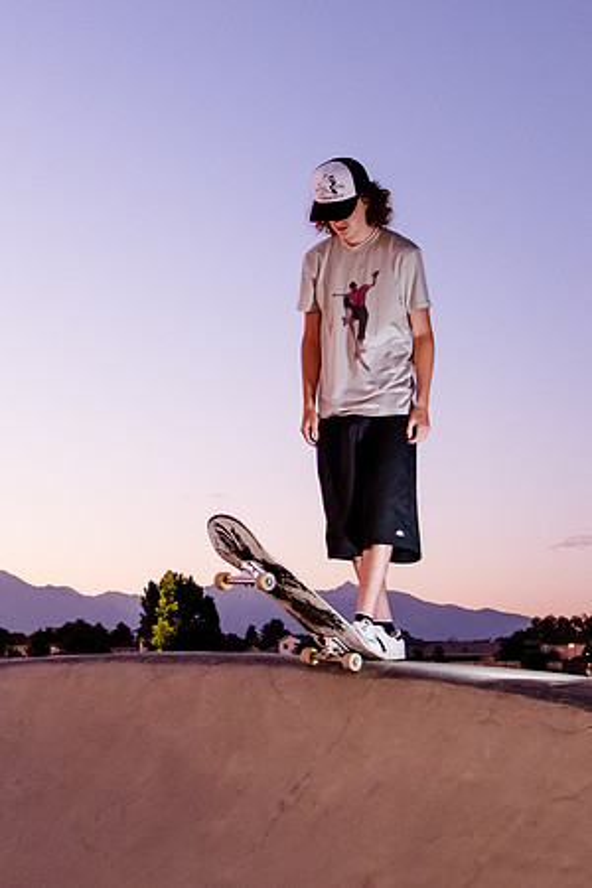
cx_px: 139
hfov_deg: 24.8
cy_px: 362
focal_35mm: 54
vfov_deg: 36.8
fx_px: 1329
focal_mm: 24
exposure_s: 1/100
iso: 4000
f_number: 4
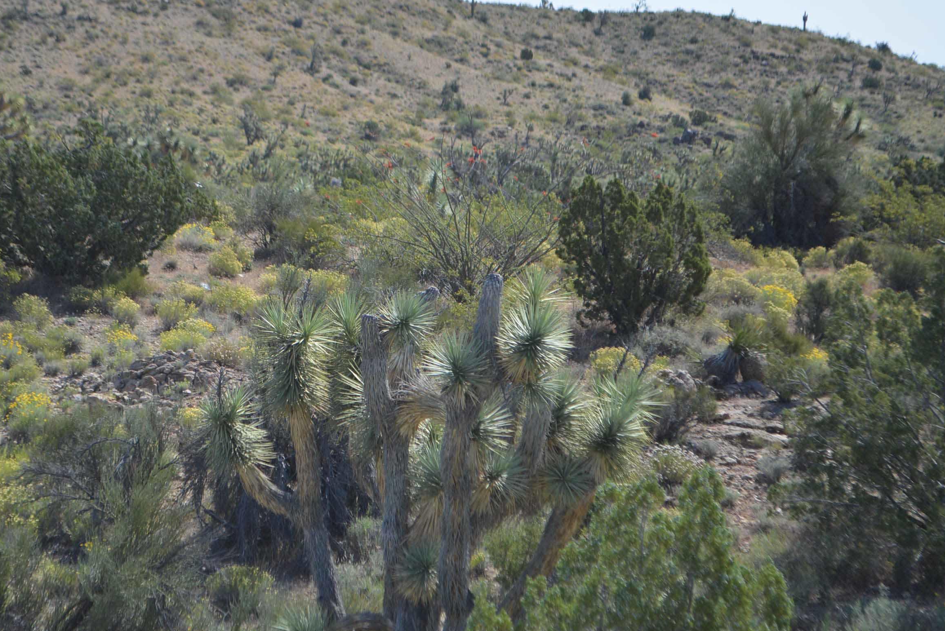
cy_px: 297
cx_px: 353
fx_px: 2801
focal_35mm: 107
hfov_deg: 19.1
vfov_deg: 12.9
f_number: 5.6
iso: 400
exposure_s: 1/1600
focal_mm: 55
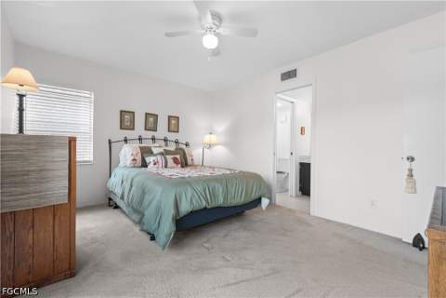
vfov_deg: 77.3
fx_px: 186
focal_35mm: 15
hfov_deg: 100.4
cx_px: 223
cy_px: 149
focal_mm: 10
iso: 800
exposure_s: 1/100
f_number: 5
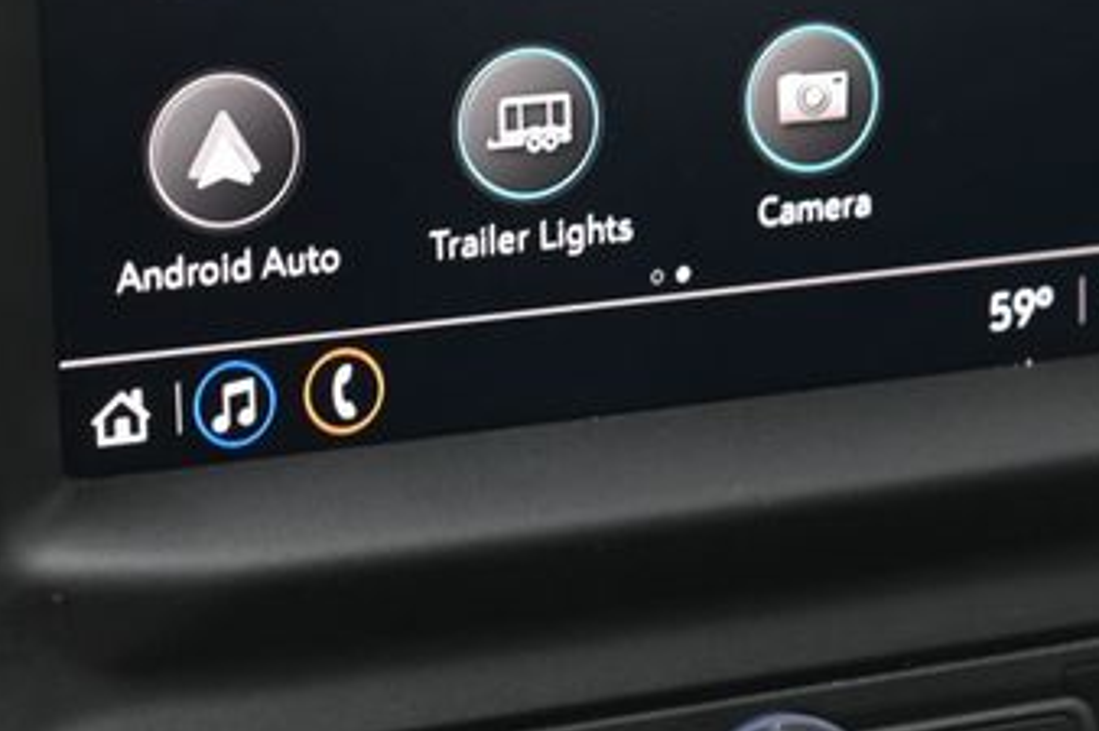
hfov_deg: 16.7
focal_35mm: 123
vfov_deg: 11.1
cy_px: 75
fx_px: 3753
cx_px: 598
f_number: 7.1
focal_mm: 65
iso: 2500
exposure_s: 1/60
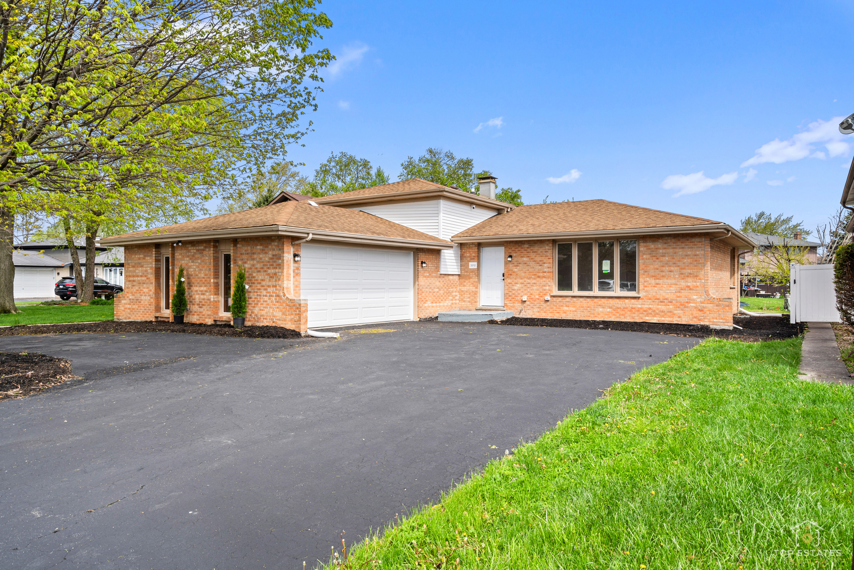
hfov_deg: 76.1
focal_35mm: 23
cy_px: 285
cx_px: 427
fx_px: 546
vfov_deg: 55.1
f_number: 10
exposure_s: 1/80
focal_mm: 23
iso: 100
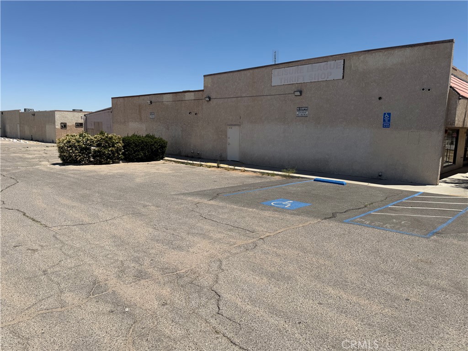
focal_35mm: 24
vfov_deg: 56.8
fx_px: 324
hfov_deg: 71.6
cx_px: 234
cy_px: 176
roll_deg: -1.1
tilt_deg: -9.4
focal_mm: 6.76
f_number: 1.78
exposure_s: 1/7353
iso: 80
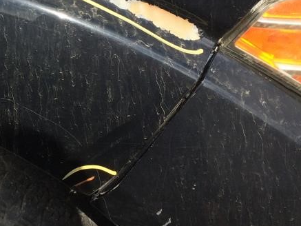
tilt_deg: -30.9
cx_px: -90
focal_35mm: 85
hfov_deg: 20.9
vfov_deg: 17.1
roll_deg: +6.5
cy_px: 15
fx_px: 739
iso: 32
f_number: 2.2
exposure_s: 1/1282
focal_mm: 4.15
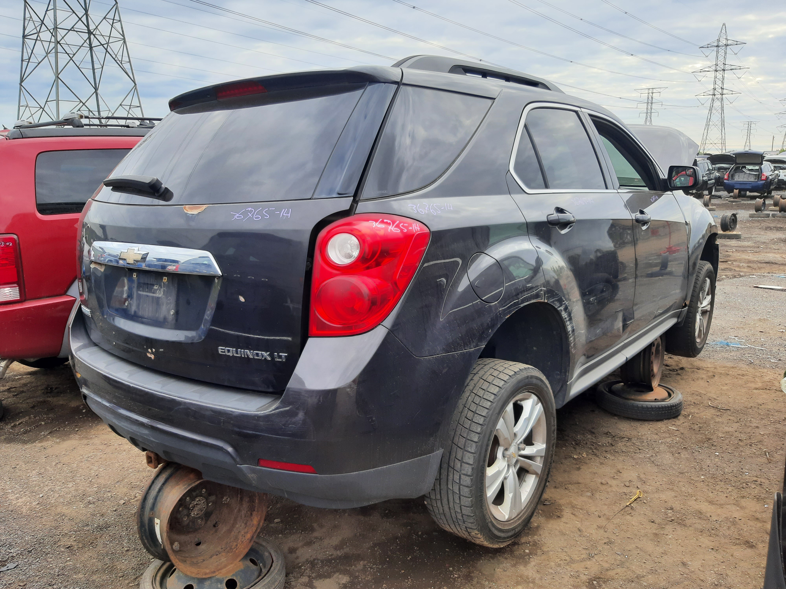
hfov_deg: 67.3
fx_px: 590
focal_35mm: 26
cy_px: 294
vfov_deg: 53.1
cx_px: 393
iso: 40
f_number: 1.7
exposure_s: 1/232
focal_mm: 3.92
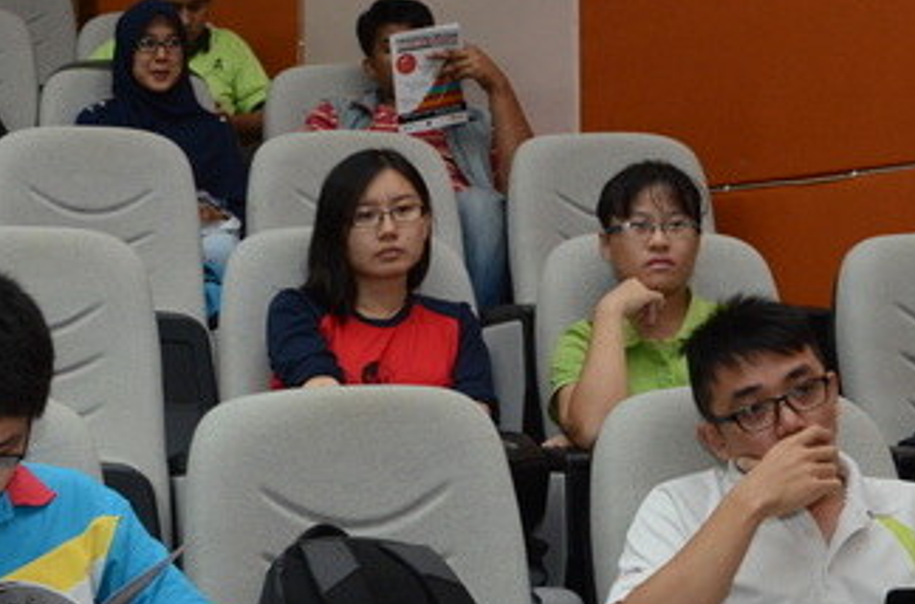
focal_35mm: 92
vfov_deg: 14.8
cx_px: 198
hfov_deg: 21.9
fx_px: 2331
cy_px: 384
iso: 1600
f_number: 5.6
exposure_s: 1/60
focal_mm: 31
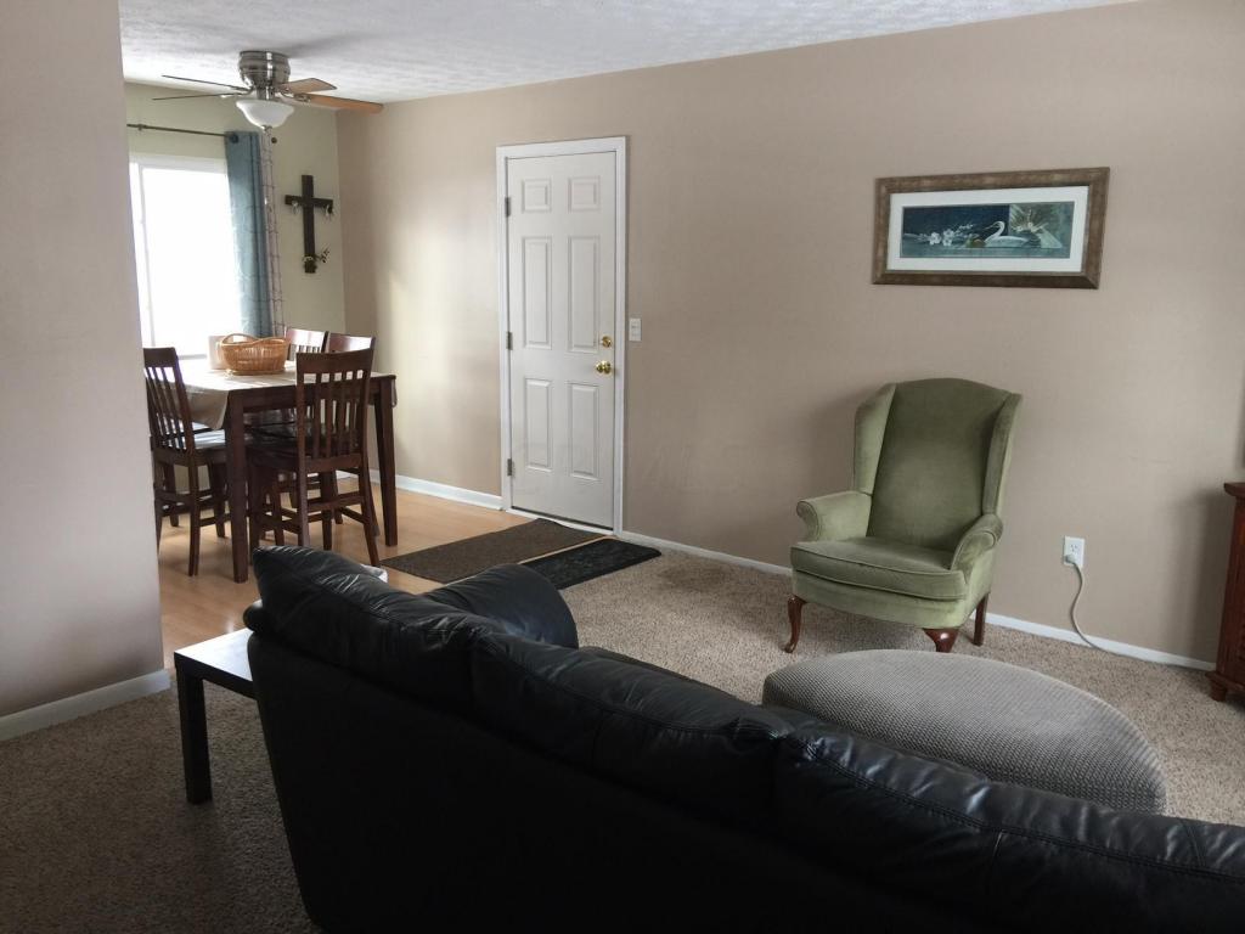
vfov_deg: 48.2
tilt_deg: -11.8
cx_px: 622
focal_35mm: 29
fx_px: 1043
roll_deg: +0.0
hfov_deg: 61.7
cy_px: 467
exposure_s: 1/15
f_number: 2.2
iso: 50
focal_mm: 4.15
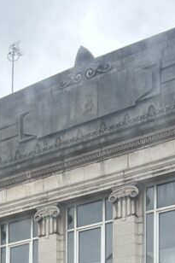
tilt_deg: +2.6
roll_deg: -1.3
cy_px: 416
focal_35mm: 90
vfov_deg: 19.2
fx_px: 657
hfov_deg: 14.3
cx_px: -80
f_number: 1.5
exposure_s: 1/100
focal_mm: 5.7
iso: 32
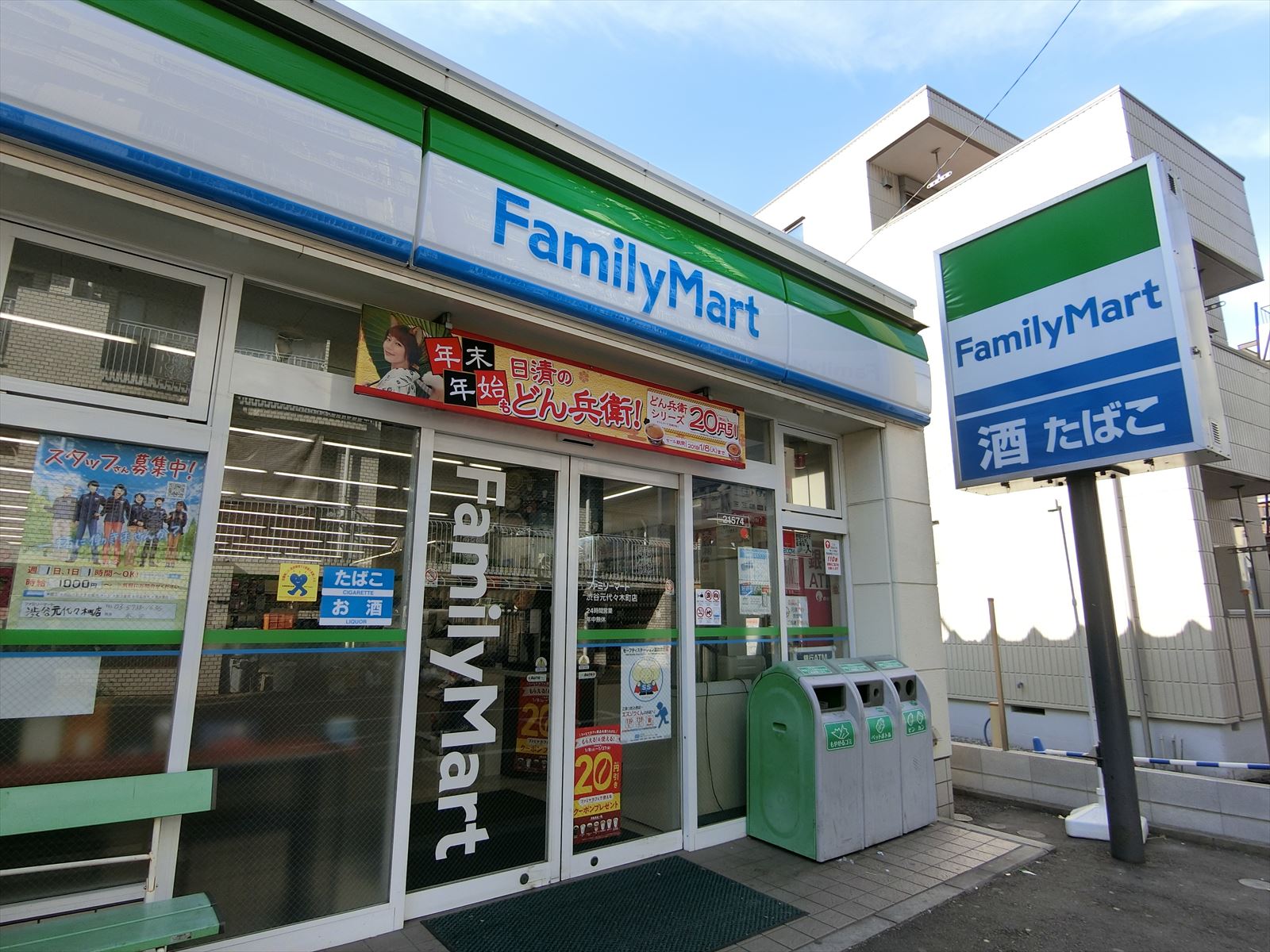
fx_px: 697
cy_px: 476
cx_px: 635
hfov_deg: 84.7
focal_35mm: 19
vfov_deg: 68.7
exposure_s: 1/640
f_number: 2.7
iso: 80
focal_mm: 4.06
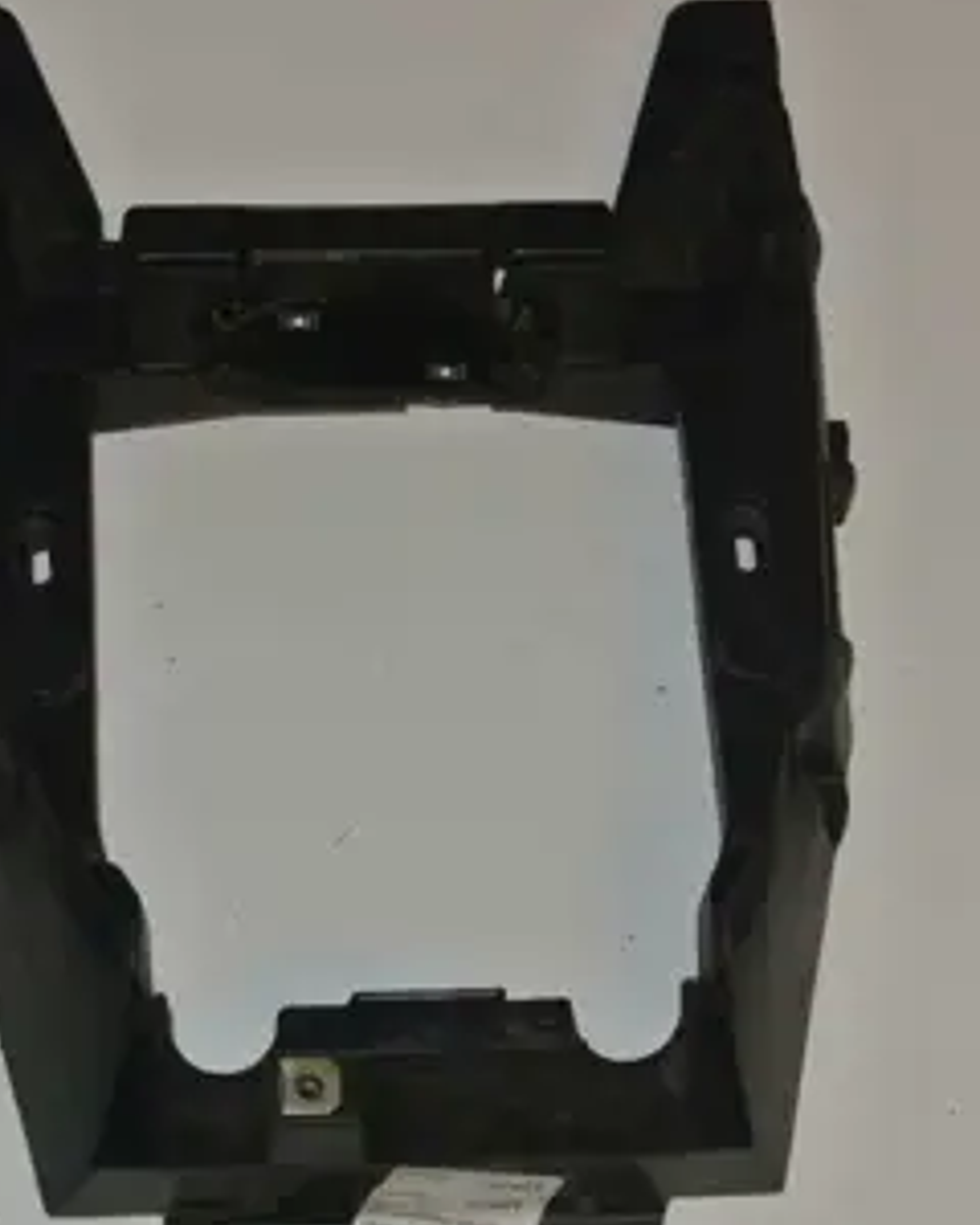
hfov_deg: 17.8
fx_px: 3118
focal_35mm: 86
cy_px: 608
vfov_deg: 22.2
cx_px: 331
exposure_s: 1/60
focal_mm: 18.9
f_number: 4.8
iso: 200
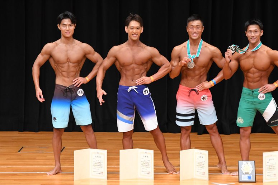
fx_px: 2200
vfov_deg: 4.8
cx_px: 139
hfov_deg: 7.2
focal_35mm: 285
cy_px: 92
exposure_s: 1/400
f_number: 5.6
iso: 4000
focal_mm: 190
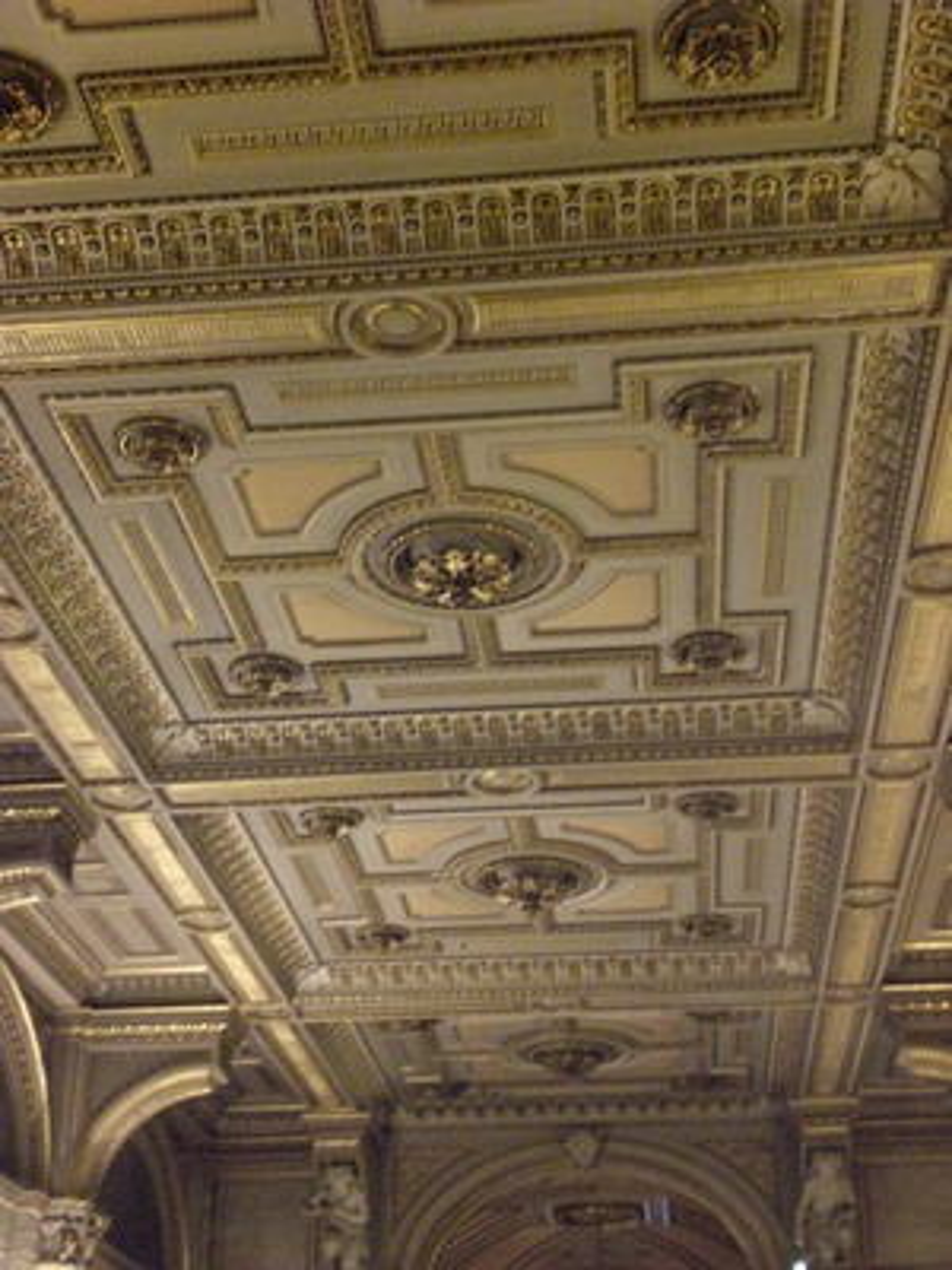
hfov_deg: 28.6
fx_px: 1870
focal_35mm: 51
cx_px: 476
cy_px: 635
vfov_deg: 37.5
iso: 800
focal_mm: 8.44
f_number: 3.6
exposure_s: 1/25
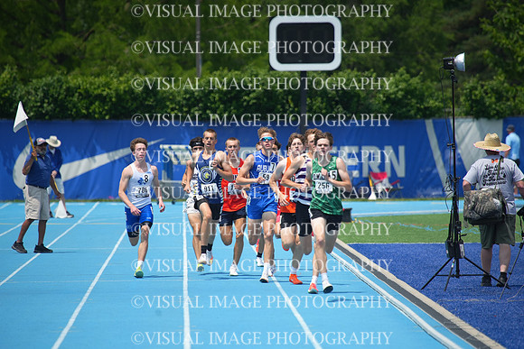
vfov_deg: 3.4
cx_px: 262
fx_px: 5823
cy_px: 174
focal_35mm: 400
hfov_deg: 5.2
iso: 400
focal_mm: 400
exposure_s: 1/2000
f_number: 5.6
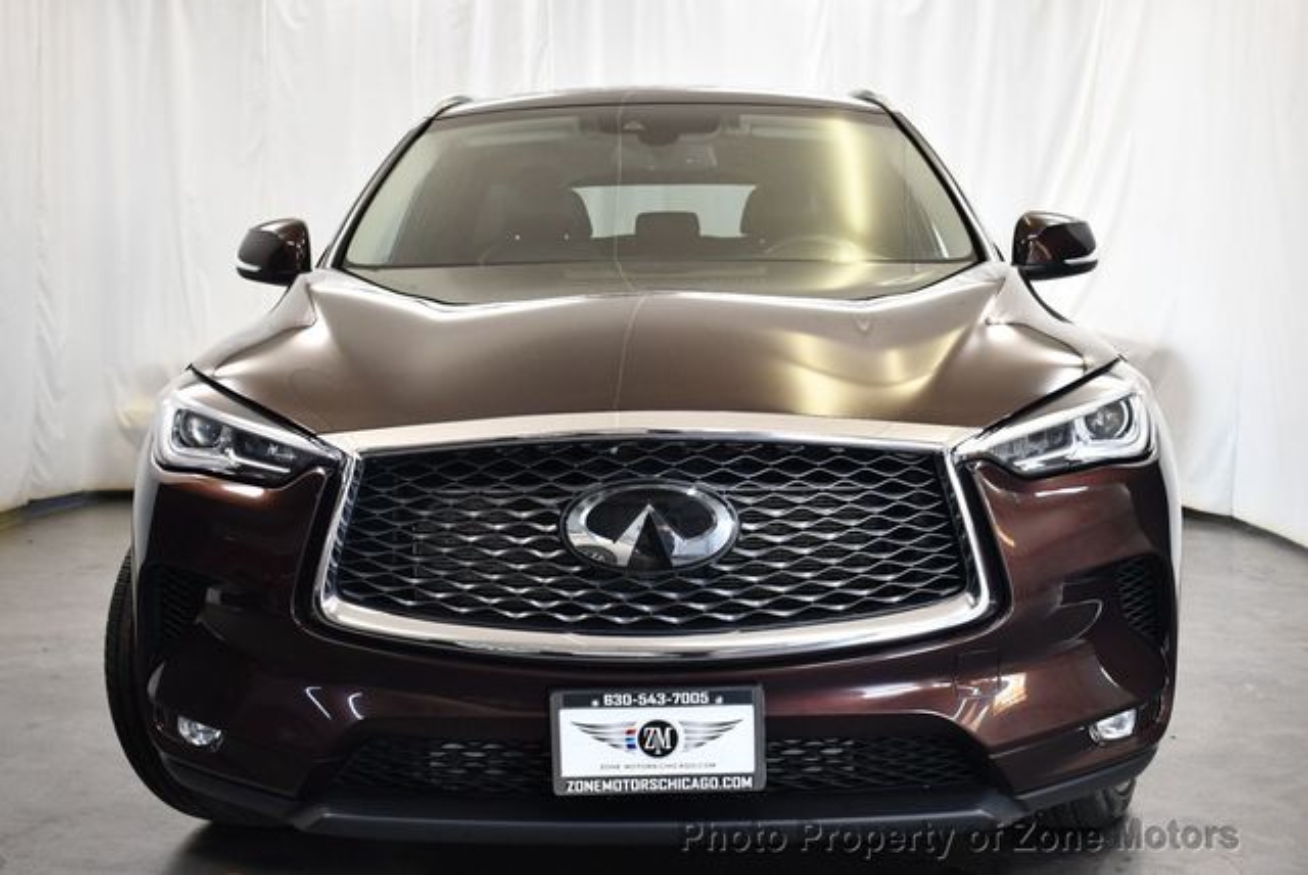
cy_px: 438
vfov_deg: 29.3
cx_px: 654
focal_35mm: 46
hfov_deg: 42.7
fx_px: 1673
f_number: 3.8
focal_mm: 23
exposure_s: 1/125
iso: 1000
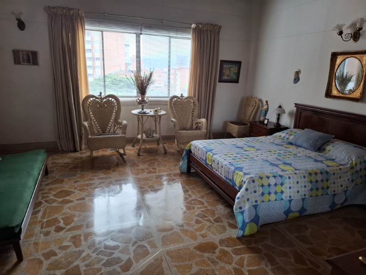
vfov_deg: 58.9
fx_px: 243
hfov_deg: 73.9
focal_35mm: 23
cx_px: 183
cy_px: 138
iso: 125
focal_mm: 5.54
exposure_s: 1/120
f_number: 1.8
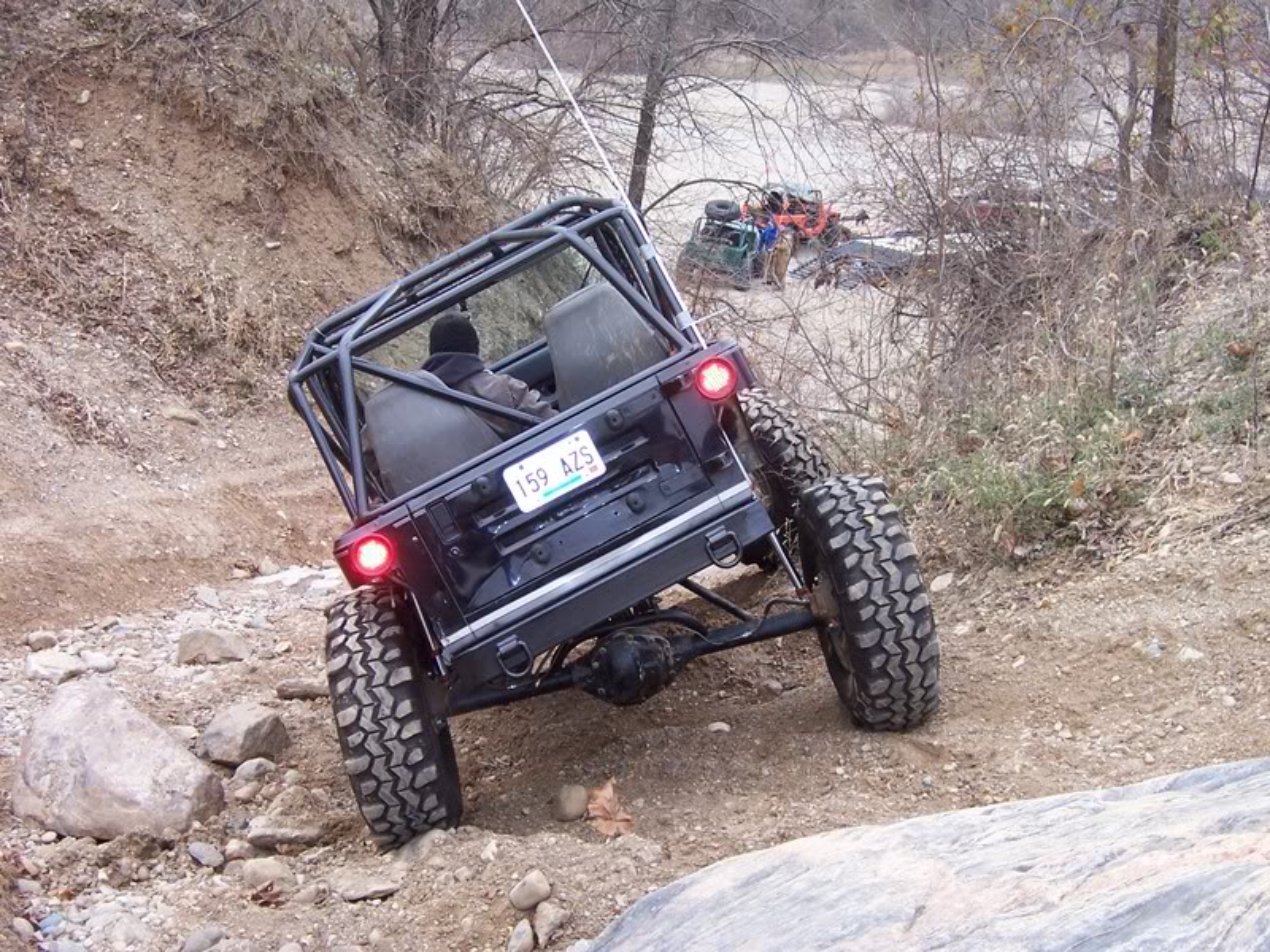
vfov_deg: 29.7
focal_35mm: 49
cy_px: 476
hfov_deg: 38.9
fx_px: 1798
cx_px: 635
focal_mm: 8.2
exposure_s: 1/125
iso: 140
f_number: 3.4
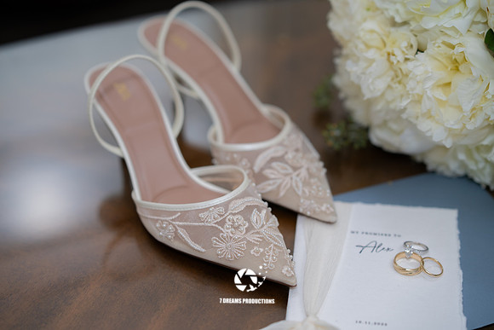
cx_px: 247
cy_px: 165
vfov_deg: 16.1
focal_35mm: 85
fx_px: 1167
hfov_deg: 23.9
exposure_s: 1/125
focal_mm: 85
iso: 320
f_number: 2
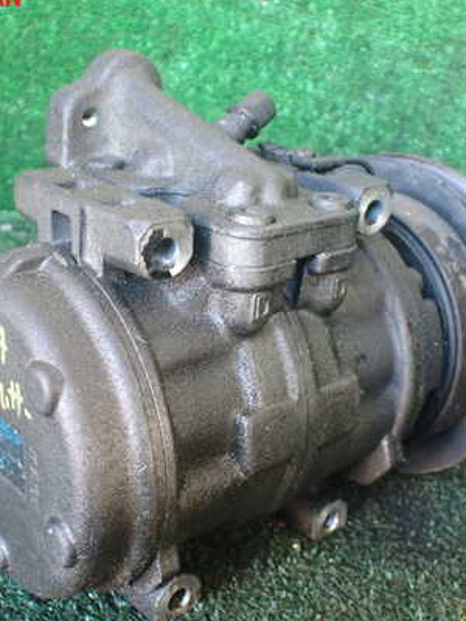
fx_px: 808
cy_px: 326
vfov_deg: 42.1
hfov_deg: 32.1
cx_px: 205
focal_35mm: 45
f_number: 2.3
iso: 800
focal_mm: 5.4
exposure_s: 1/50
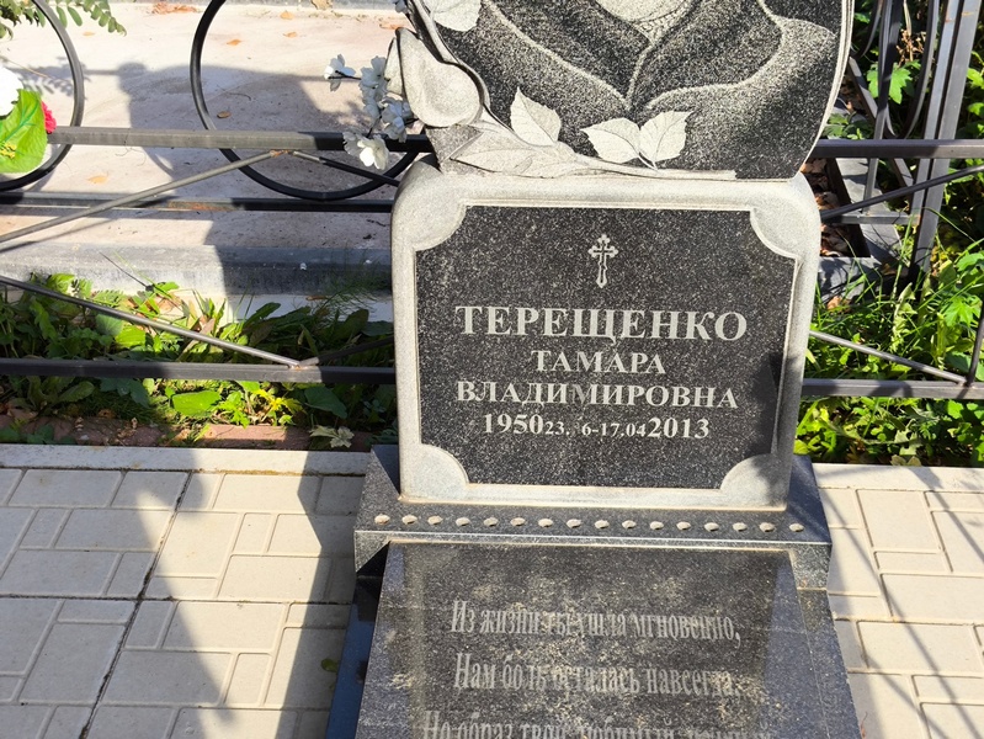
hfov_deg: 38.2
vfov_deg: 29.1
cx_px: 492
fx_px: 1422
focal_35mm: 50
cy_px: 370
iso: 50
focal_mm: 4.71
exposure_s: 1/550
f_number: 1.7
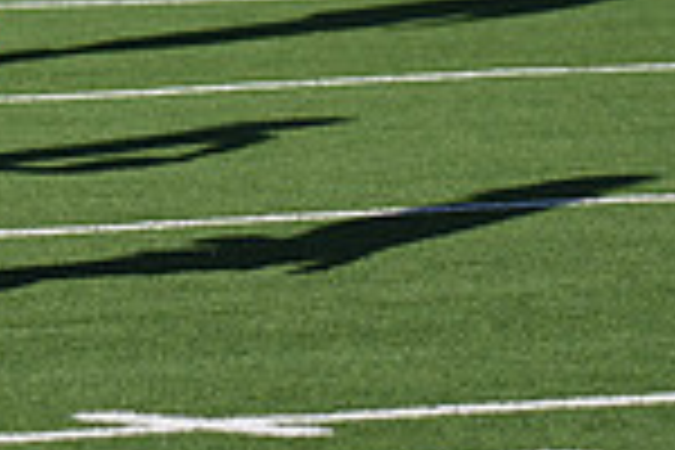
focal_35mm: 772
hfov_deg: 2.7
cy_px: -281
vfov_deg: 1.8
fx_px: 14474
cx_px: -562
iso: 450
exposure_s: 1/4000
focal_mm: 200
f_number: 5.3
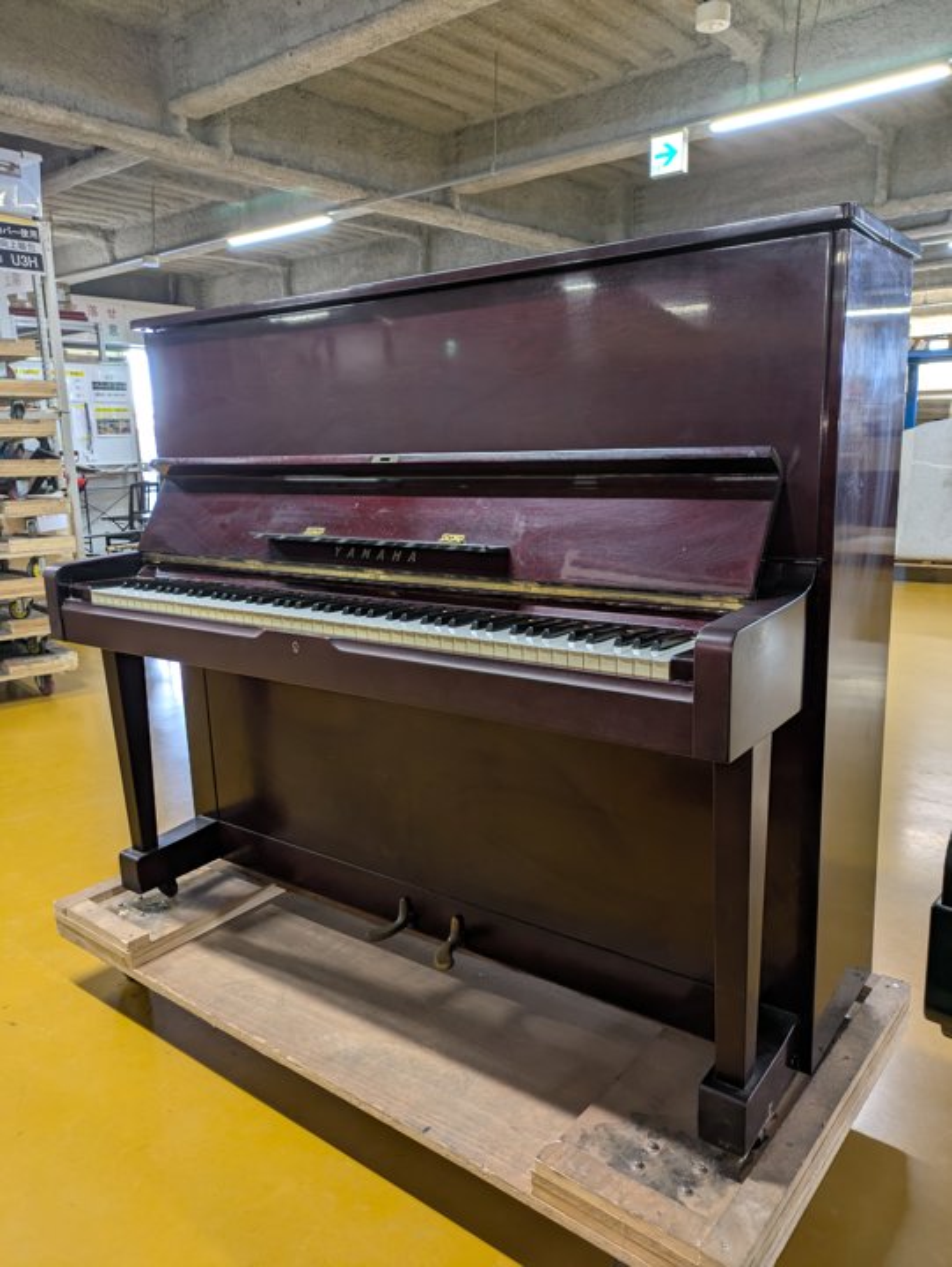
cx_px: 476
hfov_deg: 54.9
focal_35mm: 25
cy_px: 634
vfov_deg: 69.4
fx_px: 916
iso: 148
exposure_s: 1/40
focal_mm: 5.43
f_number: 1.89
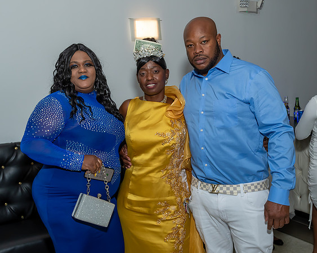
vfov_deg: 34.9
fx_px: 403
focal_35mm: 43
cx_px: 154
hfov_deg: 42.9
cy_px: 116
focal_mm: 22
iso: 500
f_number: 6.3
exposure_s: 1/250
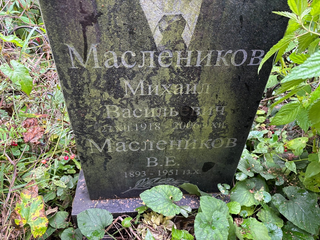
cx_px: 160
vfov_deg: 53.1
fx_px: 240
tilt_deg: -39.8
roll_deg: -4.7
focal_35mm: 26
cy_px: 120
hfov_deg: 67.3
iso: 250
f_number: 1.6
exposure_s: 1/60
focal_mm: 5.96
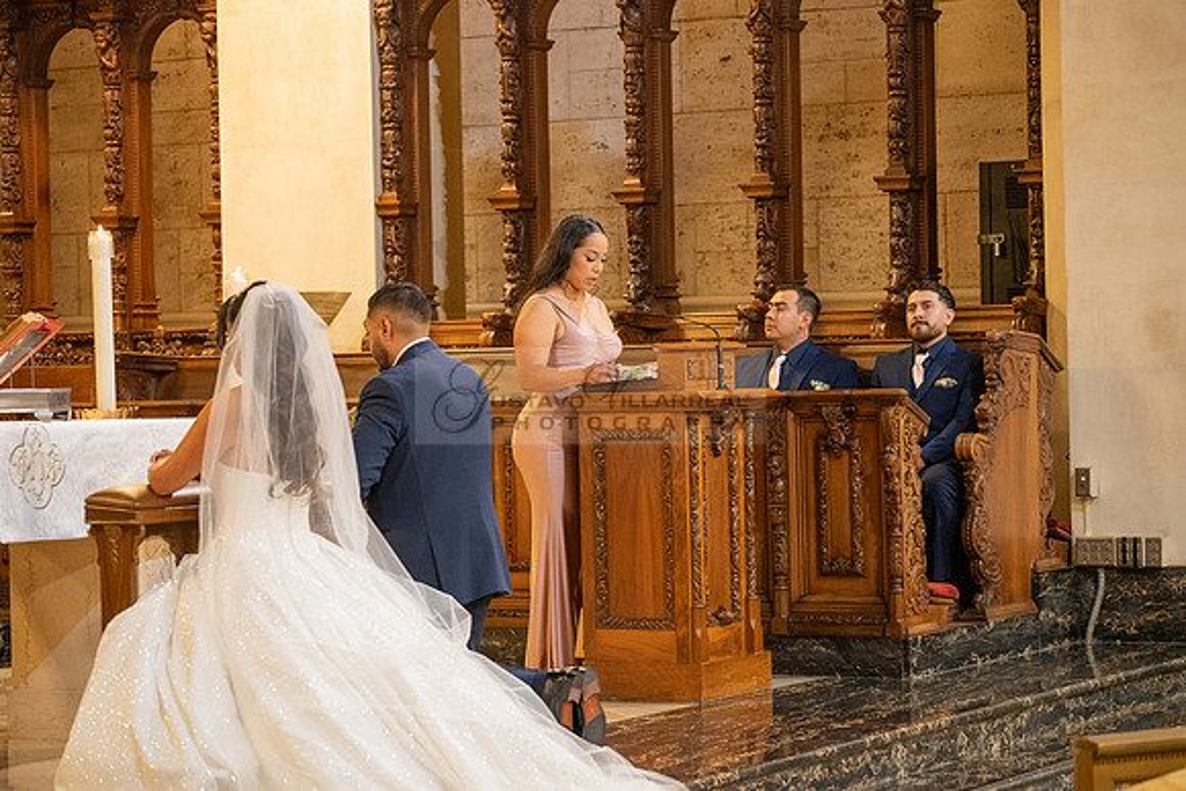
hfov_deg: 21.5
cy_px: 396
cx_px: 593
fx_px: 3130
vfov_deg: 14.4
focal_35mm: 95
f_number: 4
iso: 3200
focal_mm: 95
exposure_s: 1/100
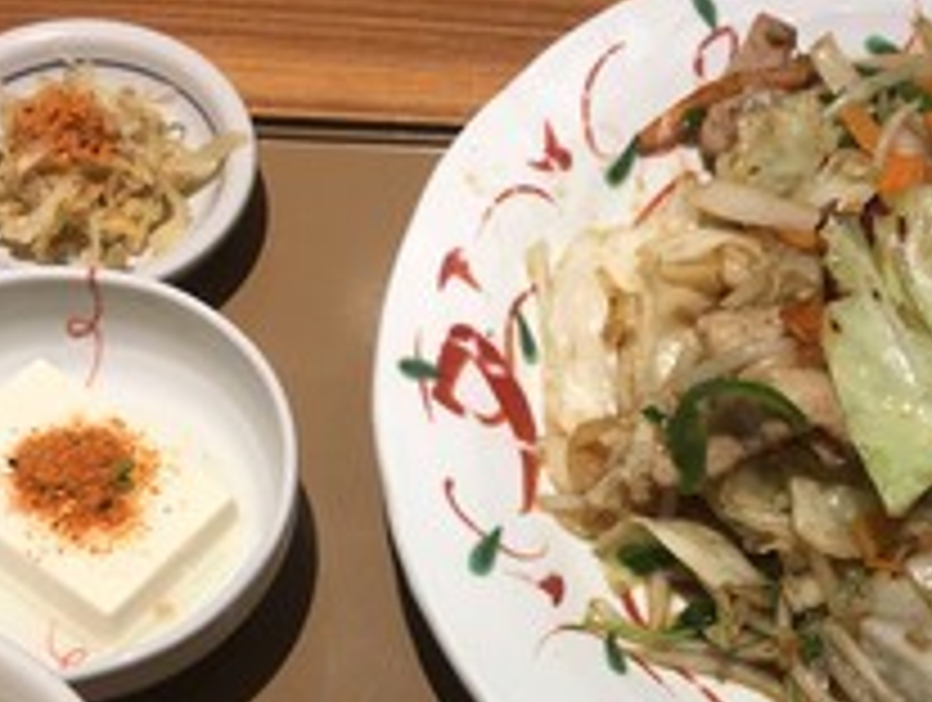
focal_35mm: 63
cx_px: 639
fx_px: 1699
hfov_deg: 30.4
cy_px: 680
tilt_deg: -64.2
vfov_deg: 22.6
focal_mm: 4.15
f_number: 2.2
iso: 32
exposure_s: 1/60
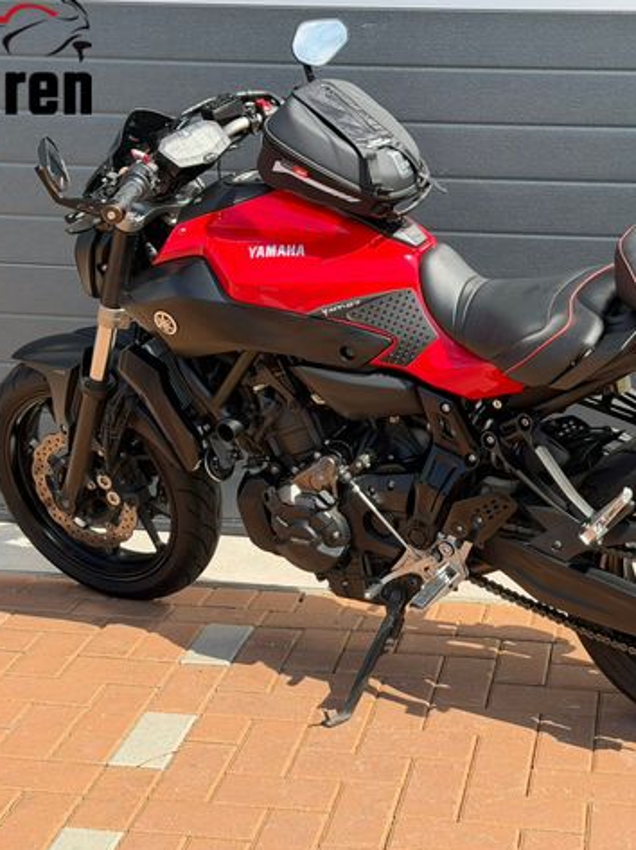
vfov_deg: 29.8
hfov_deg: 22.4
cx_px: 437
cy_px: 426
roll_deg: -0.8
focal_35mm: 65
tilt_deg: -14.2
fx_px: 1594
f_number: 1.78
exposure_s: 1/1678
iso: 64
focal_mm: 6.76
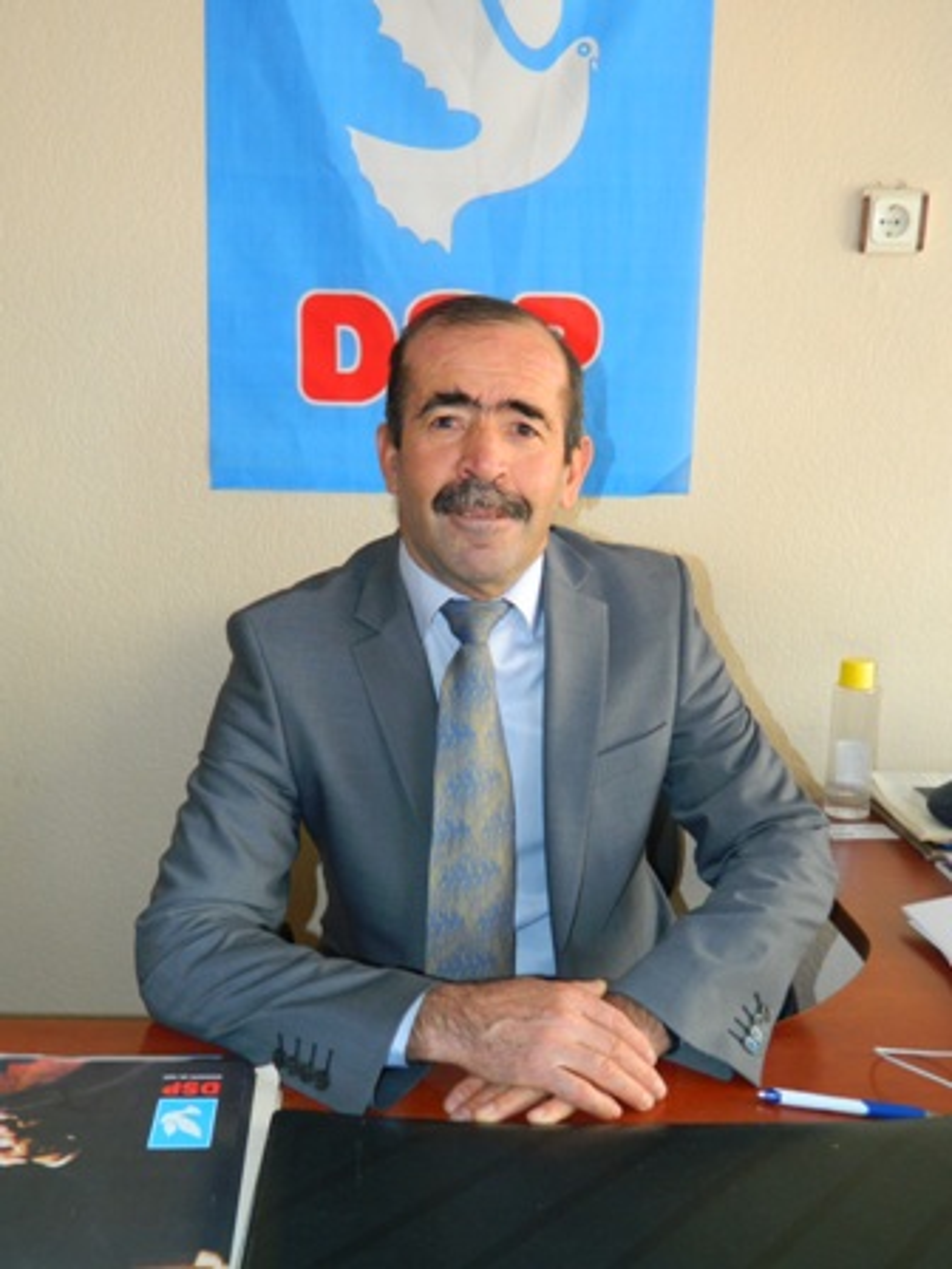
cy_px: 634
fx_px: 1283
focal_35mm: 35
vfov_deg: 52.6
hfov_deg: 40.7
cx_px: 476
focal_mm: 6.2
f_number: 3.3
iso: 200
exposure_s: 1/30
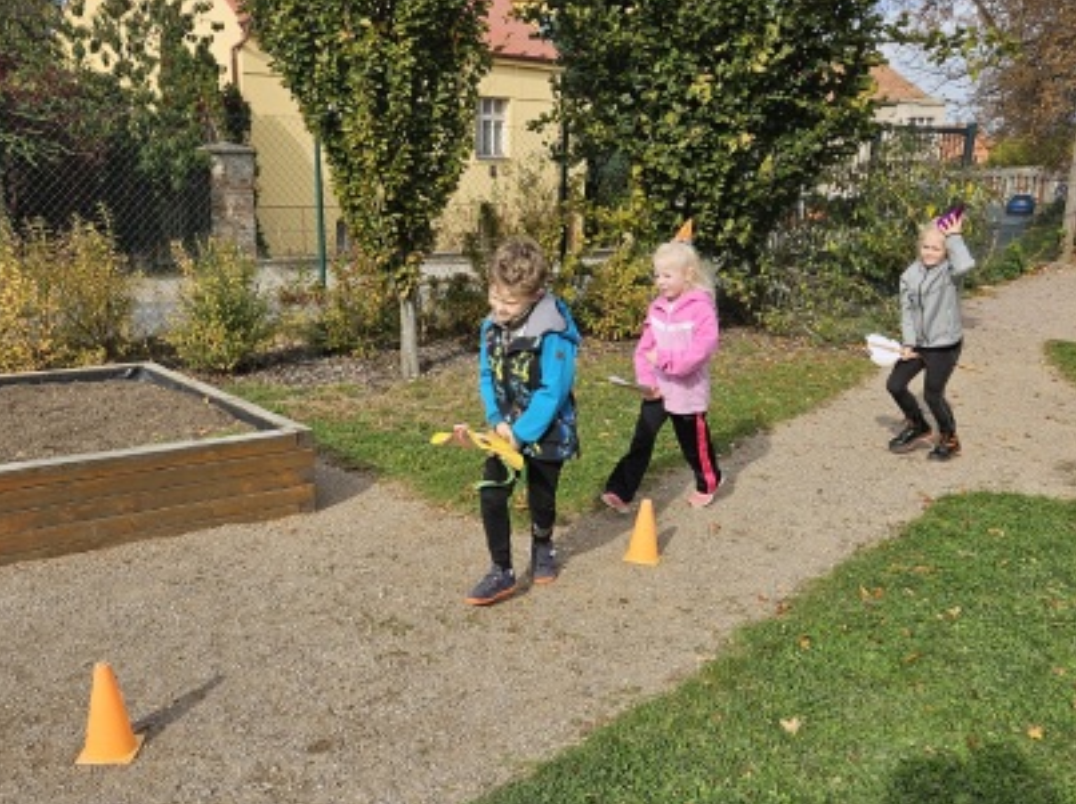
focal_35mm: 24
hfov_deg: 71.7
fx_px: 745
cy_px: 398
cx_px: 545
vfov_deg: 56.7
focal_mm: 5.4
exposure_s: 1/1250
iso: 25
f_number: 1.8
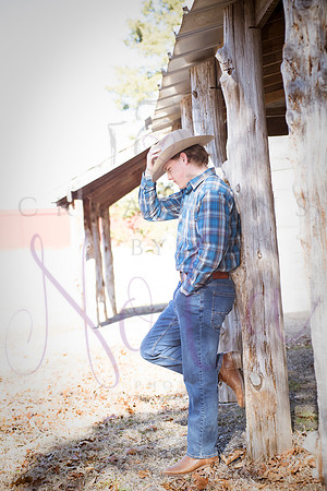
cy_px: 246
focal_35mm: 80
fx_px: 1090
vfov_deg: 25.4
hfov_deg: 17.1
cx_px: 164
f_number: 5.6
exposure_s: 1/500
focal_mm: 80
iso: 800
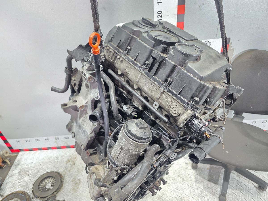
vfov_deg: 58.9
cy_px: 100
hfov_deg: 73.9
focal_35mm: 23
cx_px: 134
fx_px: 178
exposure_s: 1/100
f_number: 1.7
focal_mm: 6.3
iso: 500
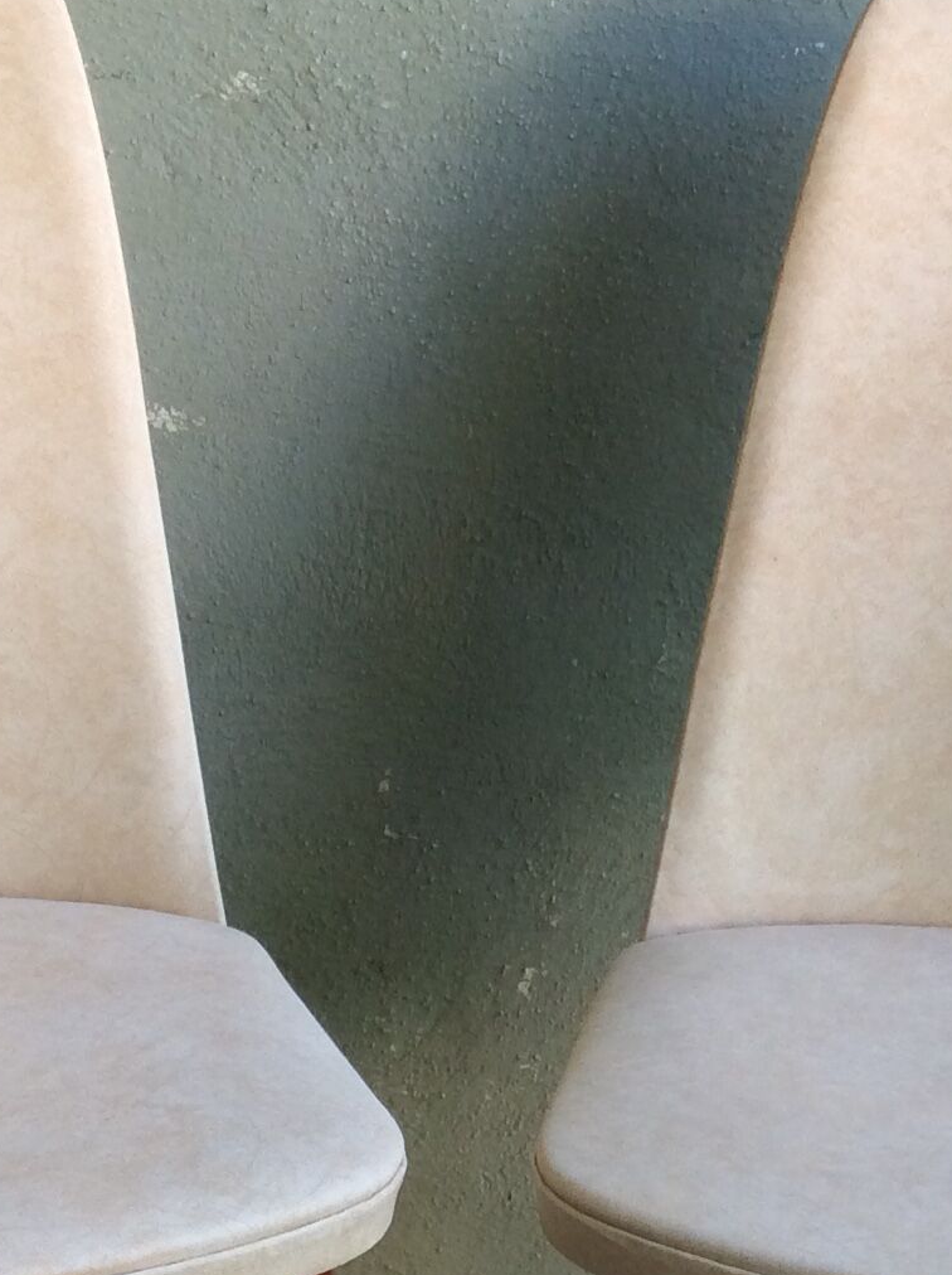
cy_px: 970
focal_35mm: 82
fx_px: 3014
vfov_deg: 23.6
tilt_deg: -22.5
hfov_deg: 17.9
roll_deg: -3.1
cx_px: 456
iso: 40
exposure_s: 1/50
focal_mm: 3.3
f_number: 2.4
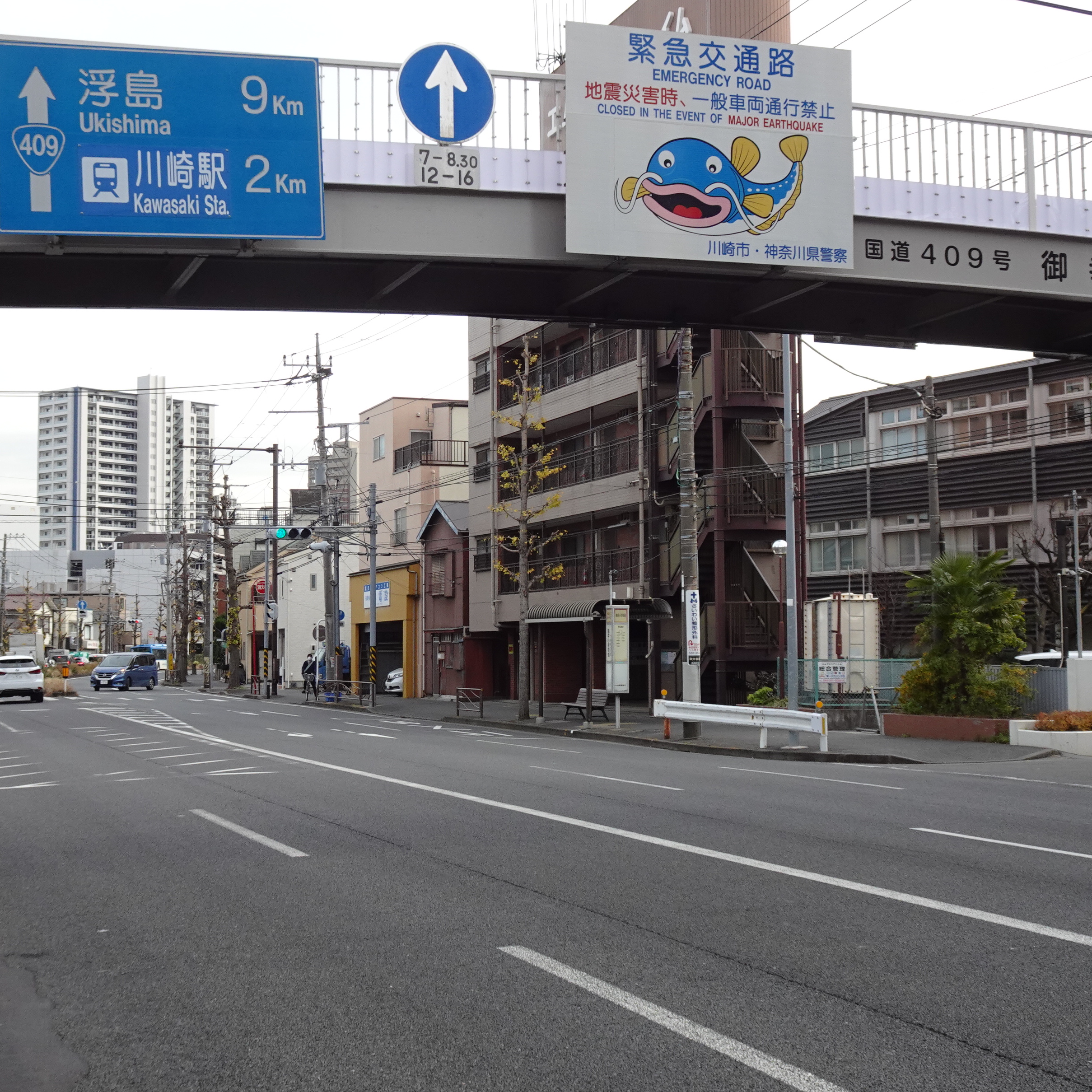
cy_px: 529
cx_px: 495
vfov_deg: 35.4
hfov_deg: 35.3
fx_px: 1713
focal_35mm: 48
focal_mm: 6.08
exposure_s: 1/320
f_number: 4
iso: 100
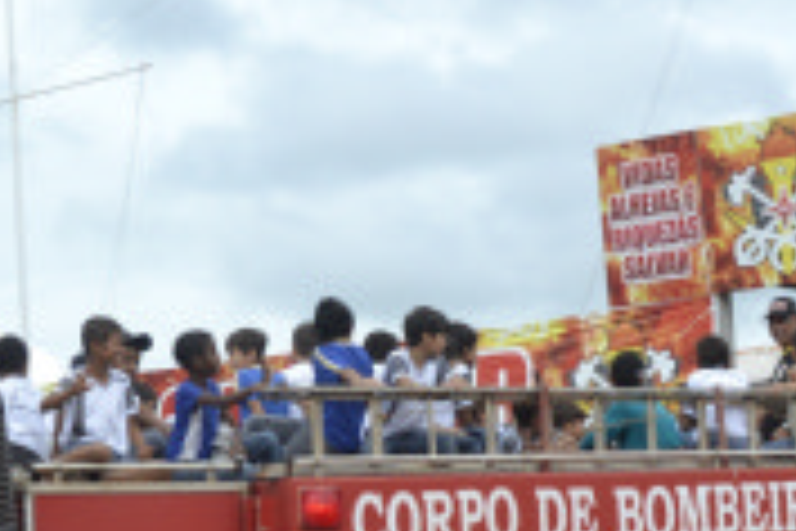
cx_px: 342
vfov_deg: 12.4
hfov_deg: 18.6
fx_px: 2432
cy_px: 479
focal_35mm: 110
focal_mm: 26
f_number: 5.6
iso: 400
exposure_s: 1/1250
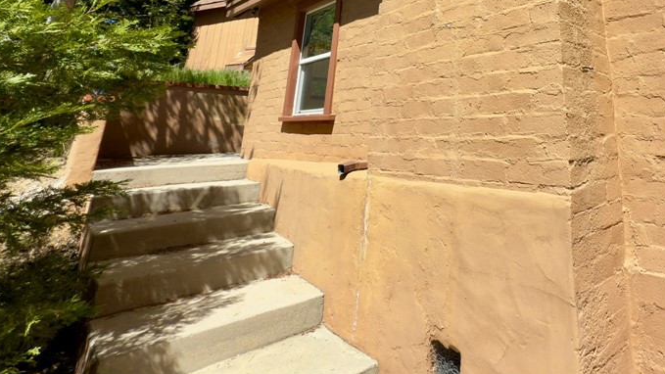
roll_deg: +0.4
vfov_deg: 44.2
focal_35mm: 23
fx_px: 406
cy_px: 23
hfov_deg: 73.7
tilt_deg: +15.5
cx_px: 490
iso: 16
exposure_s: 1/663
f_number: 2.2
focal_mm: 2.22
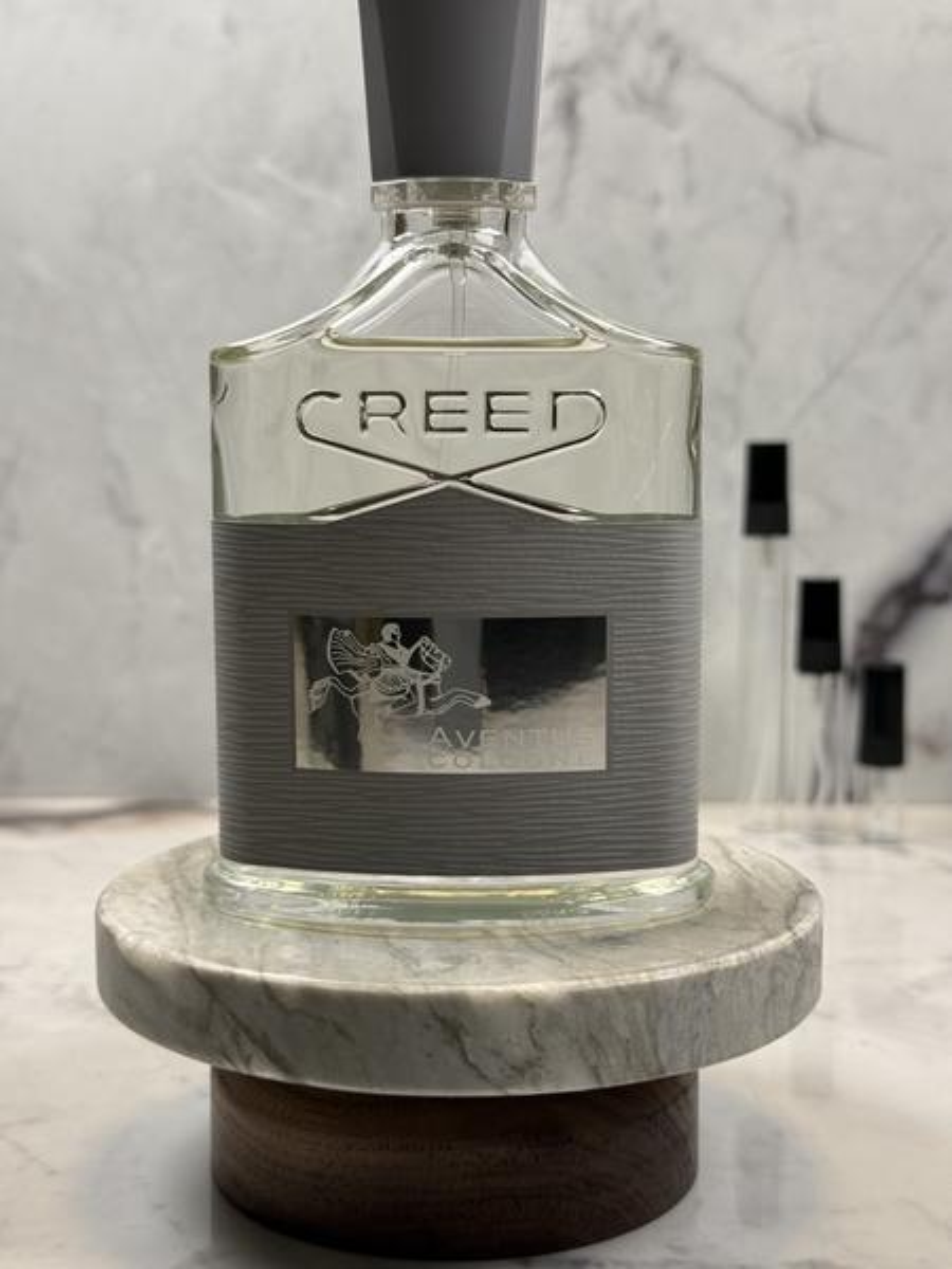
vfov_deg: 39.7
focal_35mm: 48
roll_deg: -0.9
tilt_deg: -5.8
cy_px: 634
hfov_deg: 30.3
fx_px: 1760
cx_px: 476
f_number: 1.78
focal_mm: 6.76
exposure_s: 1/120
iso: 64
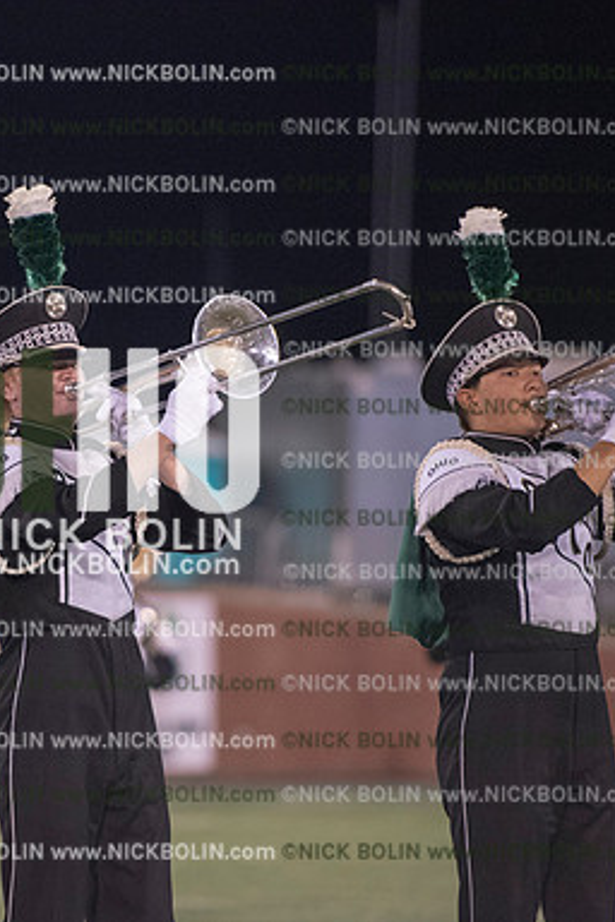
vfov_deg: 6.8
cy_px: 462
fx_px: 7738
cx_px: 89
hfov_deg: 4.5
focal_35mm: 302
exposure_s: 1/1250
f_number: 3.2
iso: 5000
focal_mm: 200
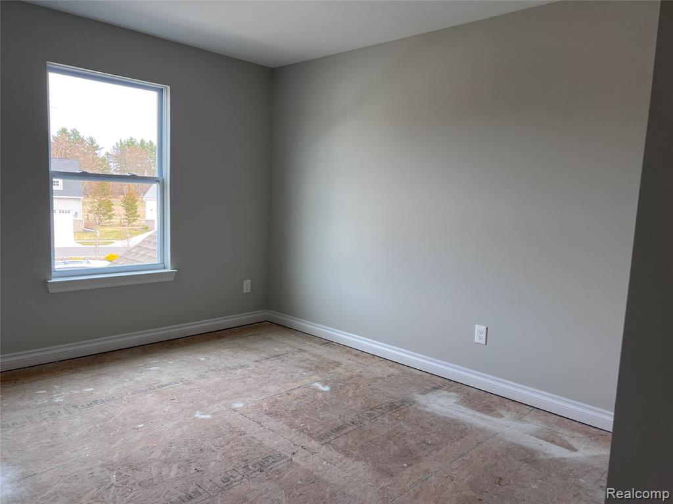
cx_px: 336
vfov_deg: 53.1
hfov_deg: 67.3
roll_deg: -2.6
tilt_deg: -7.3
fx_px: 505
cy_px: 252
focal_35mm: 26
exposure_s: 1/163
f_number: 1.5
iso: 64
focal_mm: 5.7
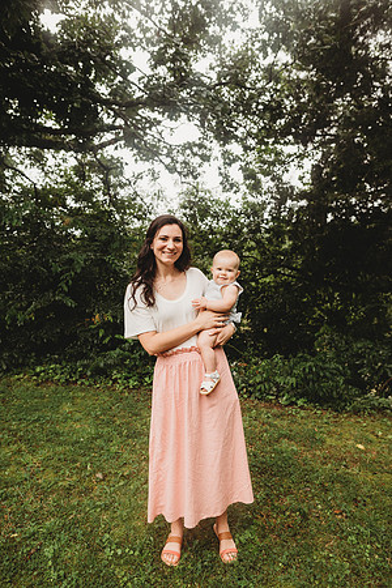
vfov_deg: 73.7
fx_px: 392
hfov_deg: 53.1
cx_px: 196
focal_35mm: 24
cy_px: 294
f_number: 3.5
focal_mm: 24
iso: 400
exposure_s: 1/160
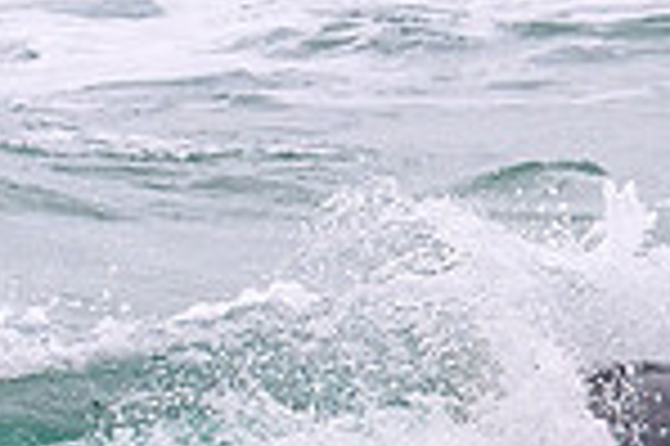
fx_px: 53410
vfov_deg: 0.5
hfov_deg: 0.7
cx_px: 412
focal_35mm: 2873
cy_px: 664
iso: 1000
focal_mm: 550
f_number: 11
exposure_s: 1/2000
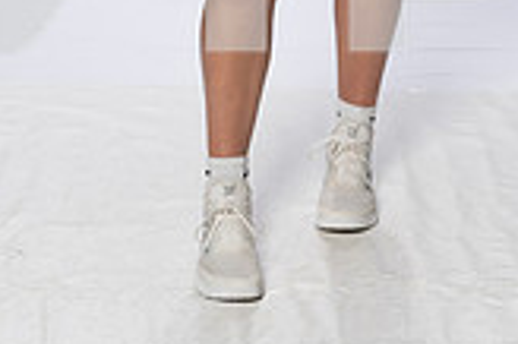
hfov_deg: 14.4
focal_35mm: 143
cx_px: 319
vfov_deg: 9.2
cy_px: -265
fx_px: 2056
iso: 640
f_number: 8
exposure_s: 1/250
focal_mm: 52
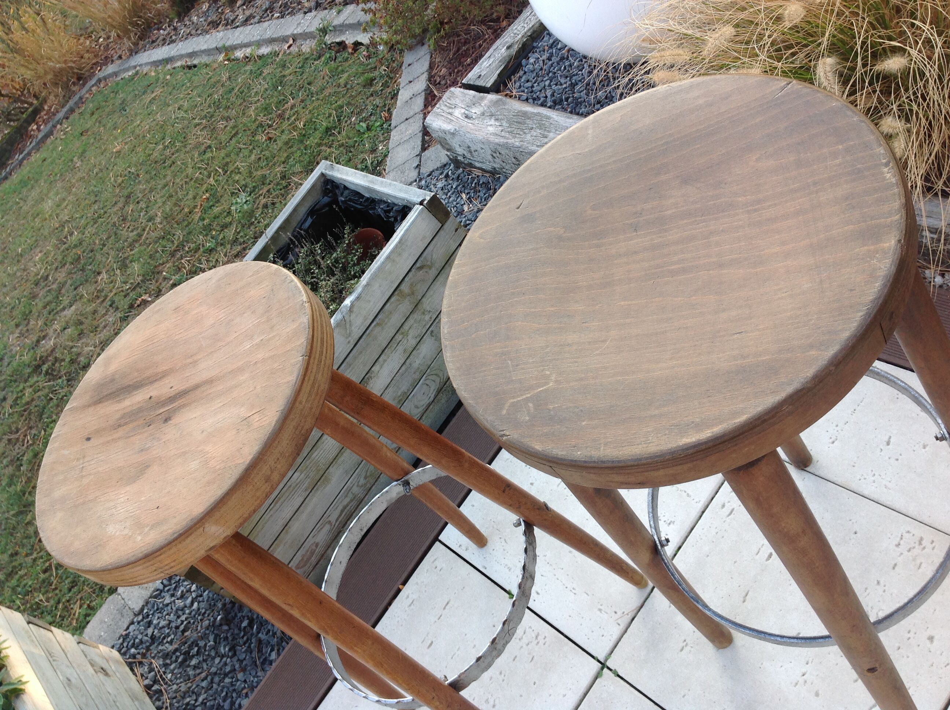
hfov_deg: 52.7
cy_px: 355
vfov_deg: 40.6
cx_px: 475
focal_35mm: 35
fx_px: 959
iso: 50
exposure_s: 1/122
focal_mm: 4.28
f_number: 2.4
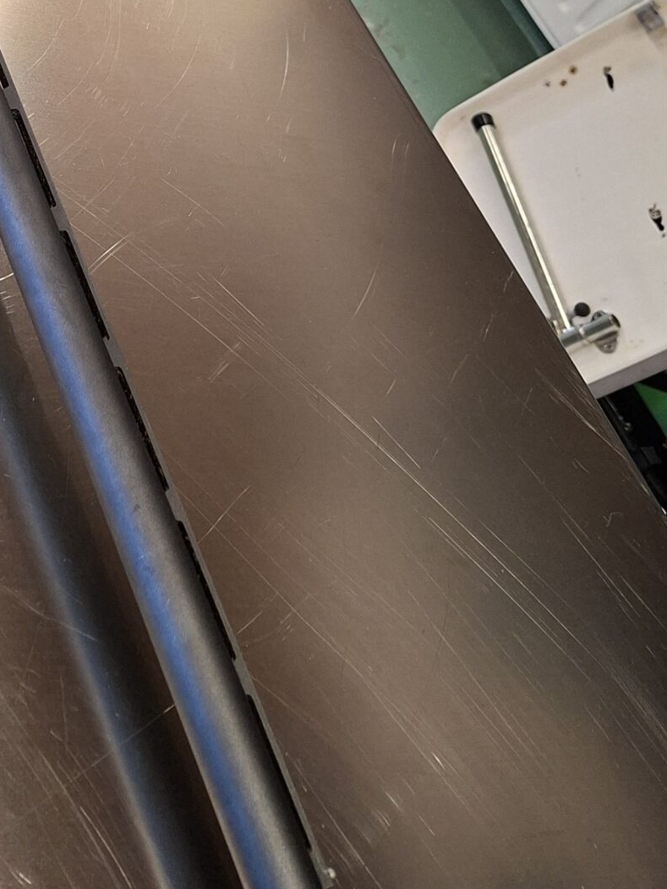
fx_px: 1438
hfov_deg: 23.8
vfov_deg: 32.0
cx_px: -129
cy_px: 26
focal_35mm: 56
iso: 125
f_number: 1.8
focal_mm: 5.54
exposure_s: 1/100
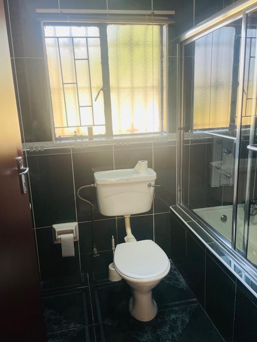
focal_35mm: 27
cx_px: 124
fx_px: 267
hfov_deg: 51.4
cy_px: 167
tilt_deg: -14.7
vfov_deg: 65.3
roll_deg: +1.8
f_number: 1.6
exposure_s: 1/121
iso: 50
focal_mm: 4.2
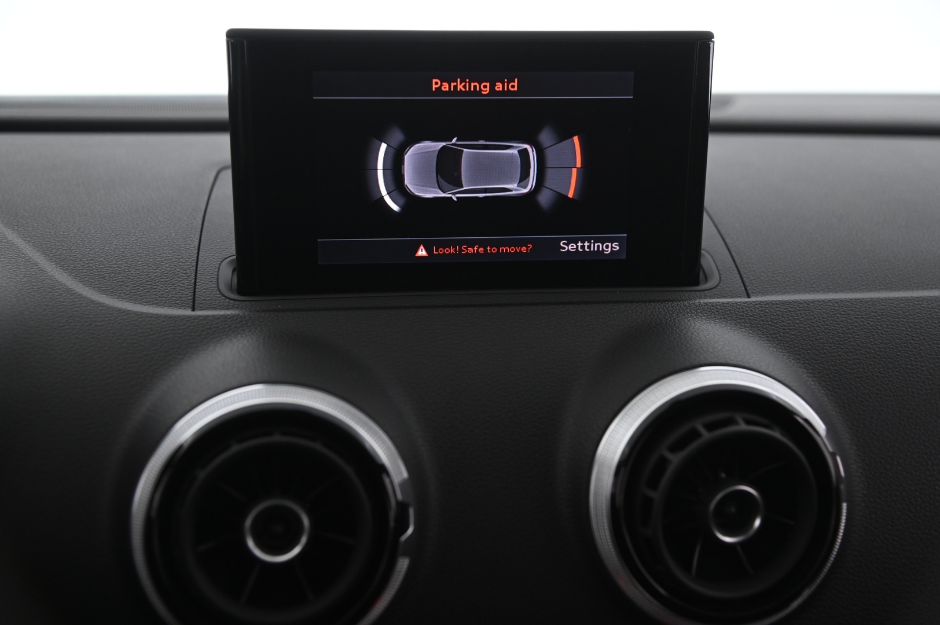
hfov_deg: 41.1
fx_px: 1252
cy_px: 312
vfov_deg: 28.0
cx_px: 470
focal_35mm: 48
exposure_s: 1/25
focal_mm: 48
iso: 2000
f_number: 4
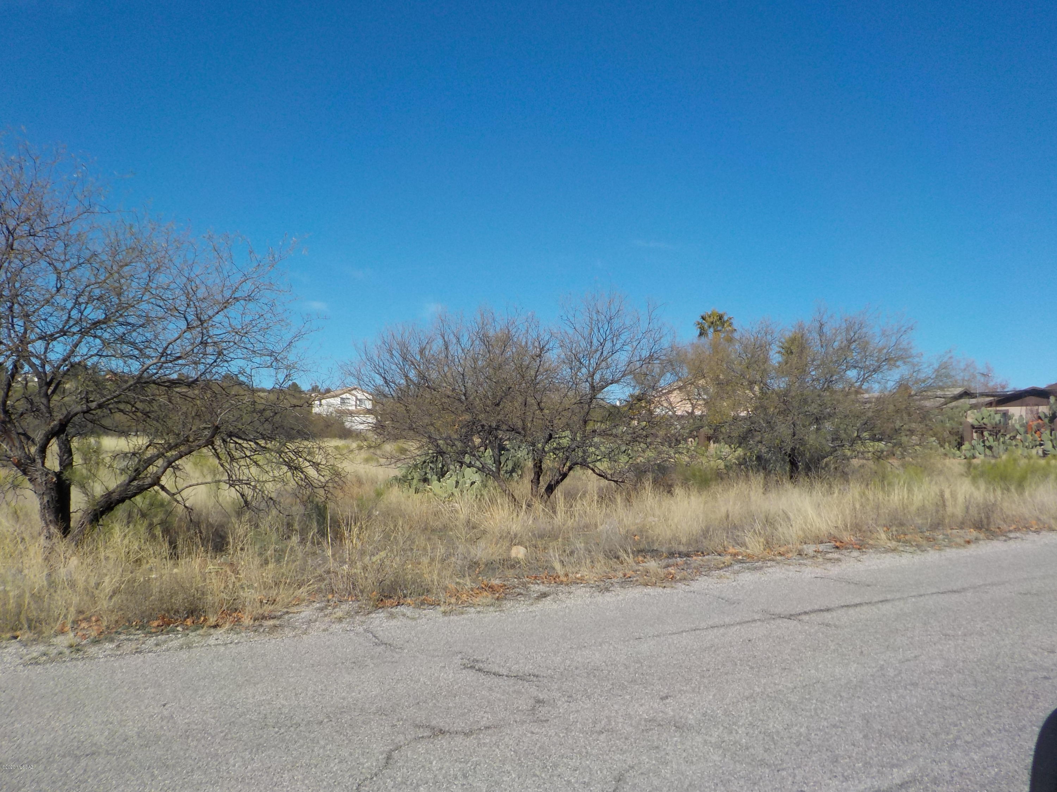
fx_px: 916
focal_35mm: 30
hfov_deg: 60.0
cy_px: 396
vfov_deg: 46.8
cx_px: 528
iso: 125
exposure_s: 1/1600
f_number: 3.3
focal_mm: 4.1
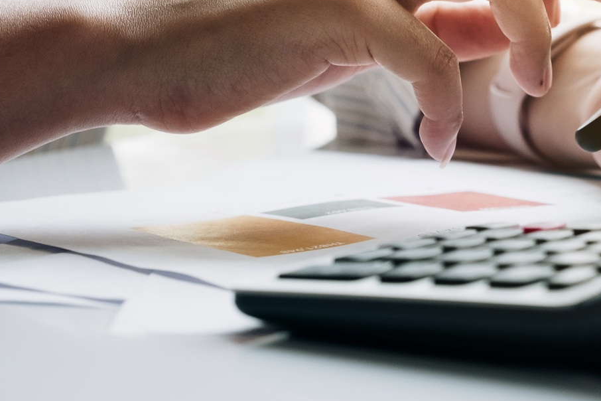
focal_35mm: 117
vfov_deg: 11.6
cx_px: 600
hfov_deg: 17.1
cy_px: 8
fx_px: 1953
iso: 800
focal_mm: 35.3
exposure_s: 1/20
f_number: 4
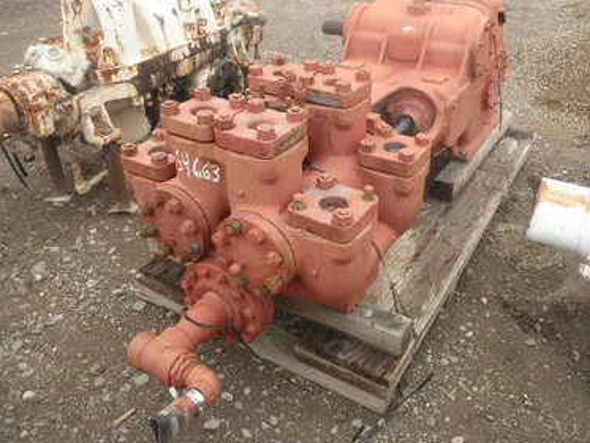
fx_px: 511
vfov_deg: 46.8
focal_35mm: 30
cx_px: 313
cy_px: 212
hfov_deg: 59.9
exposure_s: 1/250
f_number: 3
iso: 64
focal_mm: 5
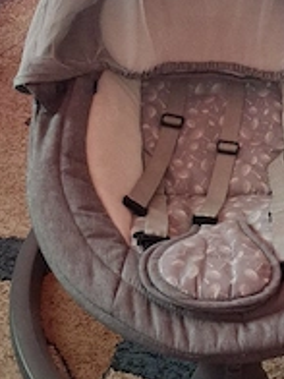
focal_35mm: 55
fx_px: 602
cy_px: 168
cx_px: 238
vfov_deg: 34.9
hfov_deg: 26.0
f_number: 1.8
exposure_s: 1/20
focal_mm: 4
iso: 1000
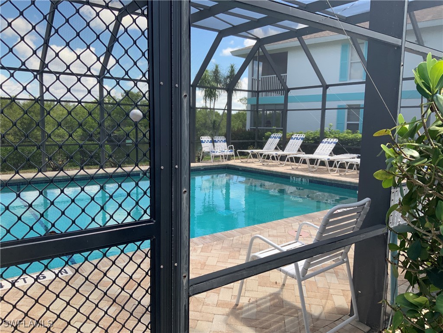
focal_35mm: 29
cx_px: 222
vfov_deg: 48.2
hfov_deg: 61.7
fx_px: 371
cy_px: 166
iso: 16
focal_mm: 3
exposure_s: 1/478
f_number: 1.8
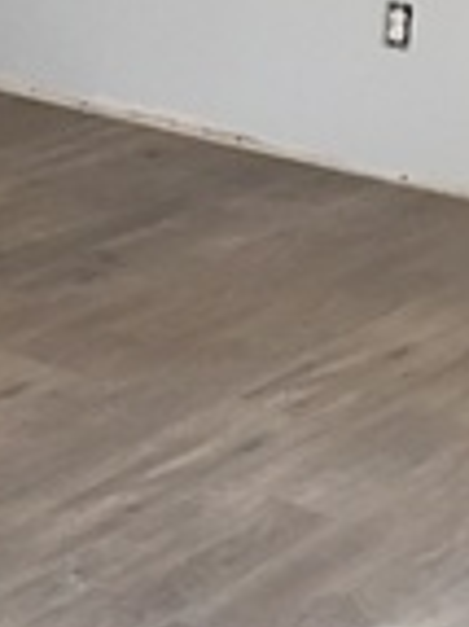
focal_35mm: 135
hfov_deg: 10.2
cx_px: -460
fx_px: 2442
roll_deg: -2.7
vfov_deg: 14.4
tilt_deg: -11.0
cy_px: -20
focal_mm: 4.15
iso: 125
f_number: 2.2
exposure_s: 1/30
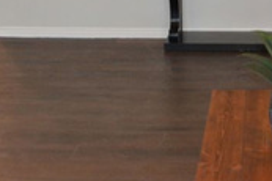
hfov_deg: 20.2
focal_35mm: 100
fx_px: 755
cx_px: 212
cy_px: -35
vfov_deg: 13.3
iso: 800
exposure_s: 1/60
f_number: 3.5
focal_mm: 18
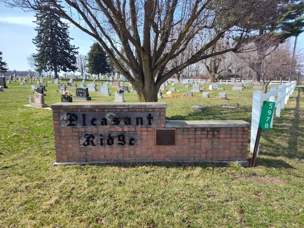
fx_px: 202
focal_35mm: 23
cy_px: 114
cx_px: 152
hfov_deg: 73.9
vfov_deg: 58.9
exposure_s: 1/1263
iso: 100
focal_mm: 5.56
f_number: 1.8
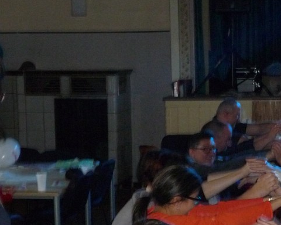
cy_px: 185
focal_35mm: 100
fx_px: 832
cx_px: 252
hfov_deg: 18.9
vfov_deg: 15.3
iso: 500
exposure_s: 1/30
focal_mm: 8
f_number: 4.2
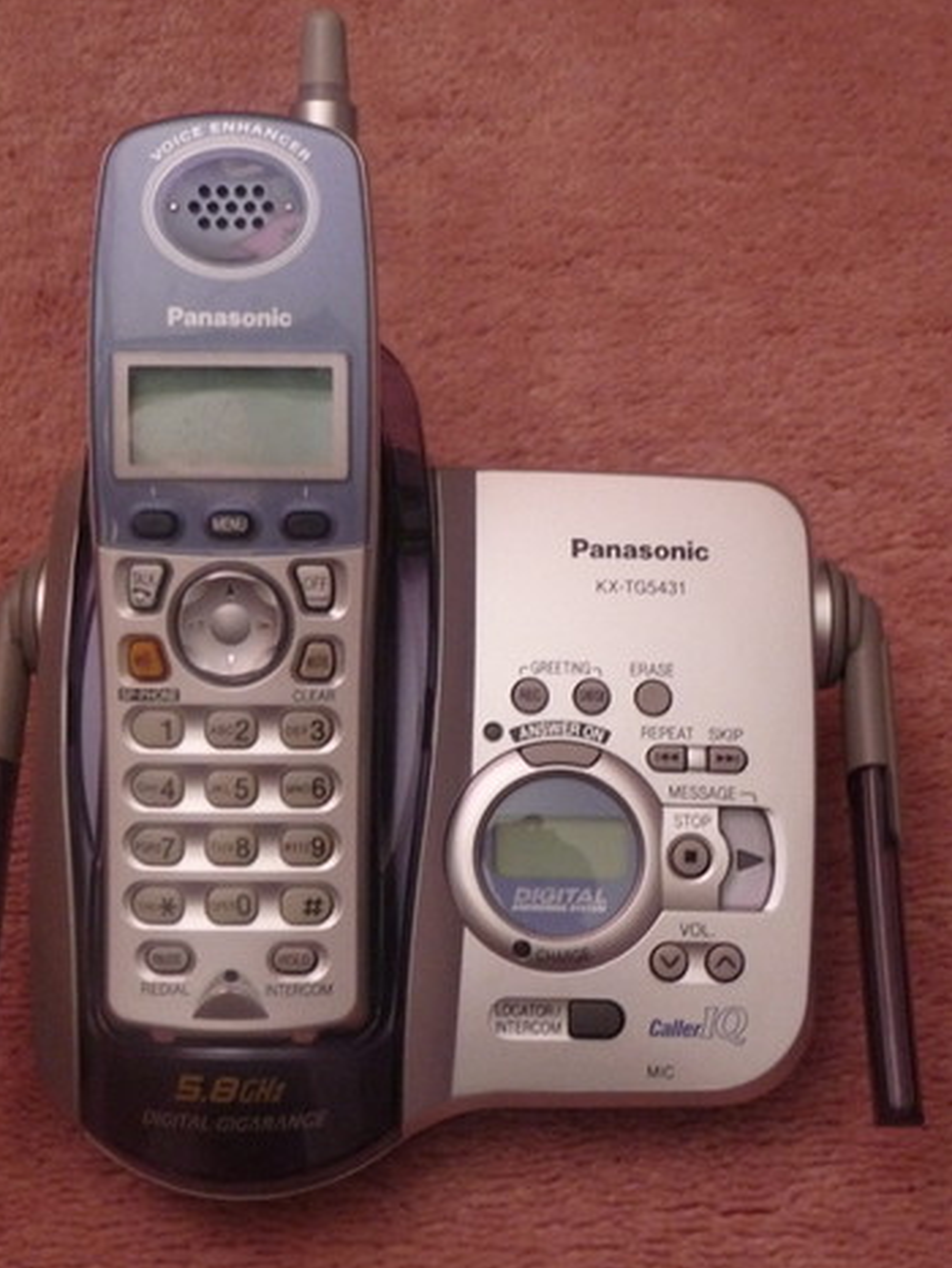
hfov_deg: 26.6
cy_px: 638
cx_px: 471
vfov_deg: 34.9
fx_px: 2015
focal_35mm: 55
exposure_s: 1/20
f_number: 3.9
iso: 400
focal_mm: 6.7
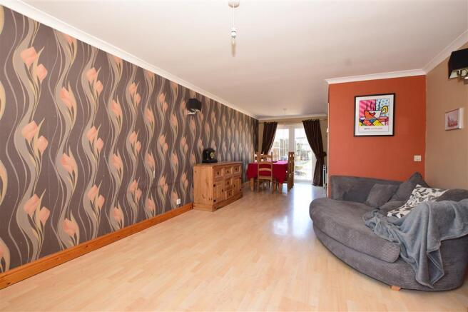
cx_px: 234
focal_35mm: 15
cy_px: 156
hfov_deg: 100.4
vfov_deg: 77.3
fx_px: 195
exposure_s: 1/25
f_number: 8
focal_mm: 10
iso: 400
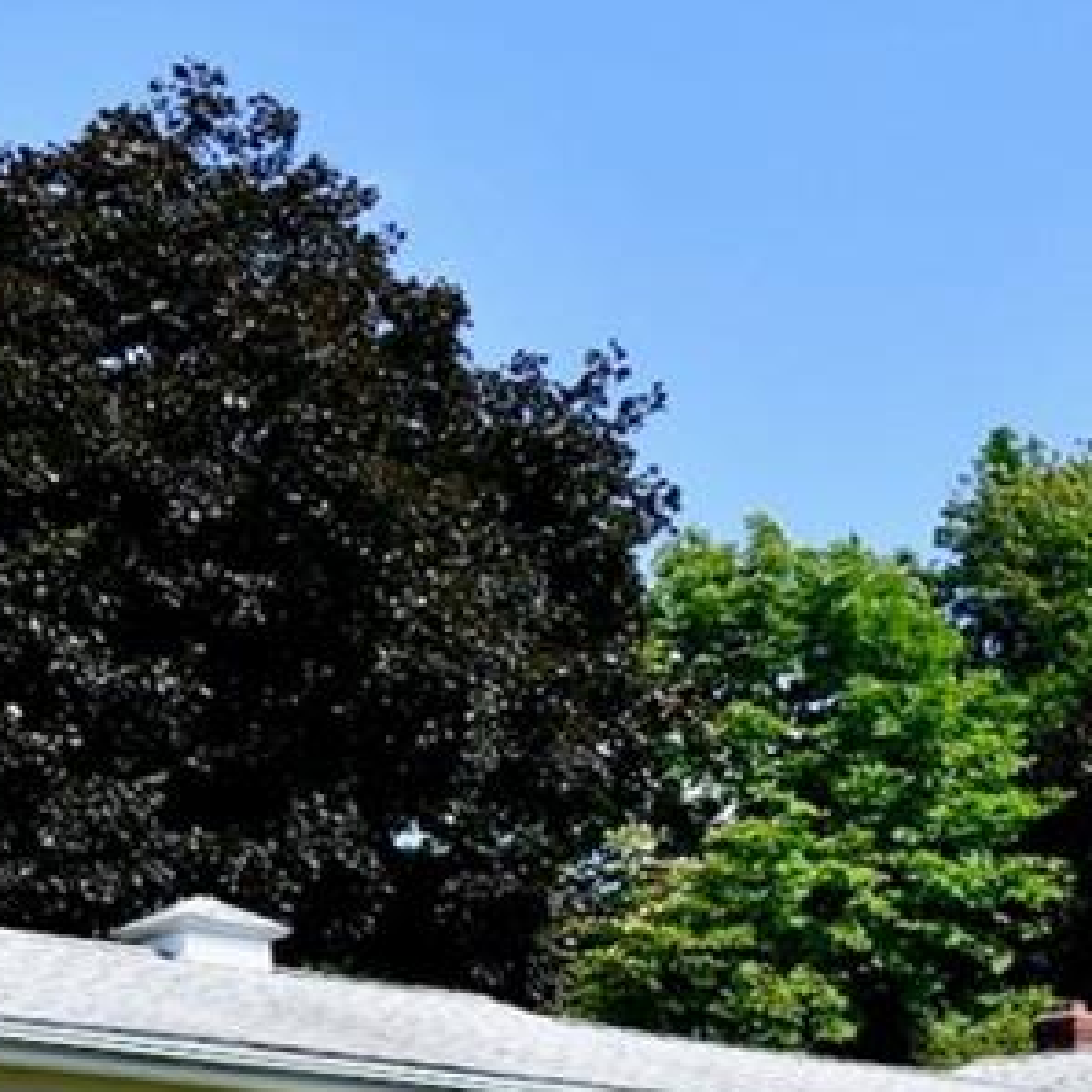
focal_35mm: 88
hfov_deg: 19.2
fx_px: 3141
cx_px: 1063
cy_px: 1188
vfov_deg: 19.0
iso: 200
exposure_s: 1/400
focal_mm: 20
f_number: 10
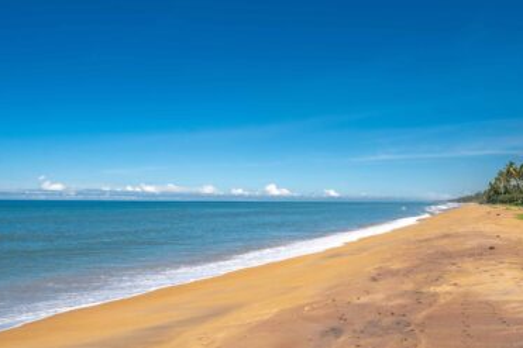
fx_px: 421
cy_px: 178
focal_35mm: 29
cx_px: 303
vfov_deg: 44.9
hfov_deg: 63.3
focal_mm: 14
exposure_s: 1/320
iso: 100
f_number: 10
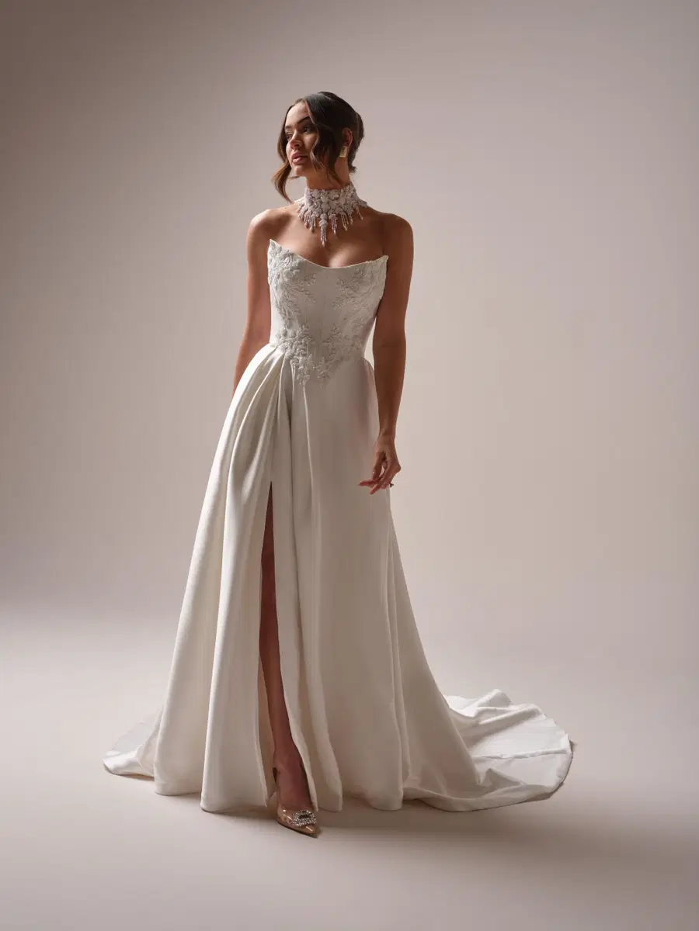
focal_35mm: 56
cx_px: 350
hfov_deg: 26.1
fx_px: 1508
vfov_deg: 34.3
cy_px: 466
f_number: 11
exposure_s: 1/125
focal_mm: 70.4
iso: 800
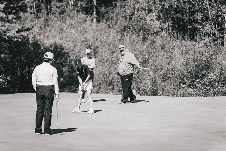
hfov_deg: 11.6
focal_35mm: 177
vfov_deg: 7.8
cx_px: 106
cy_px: 81
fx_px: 1113
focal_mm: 150
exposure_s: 1/4000
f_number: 2.8
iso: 200
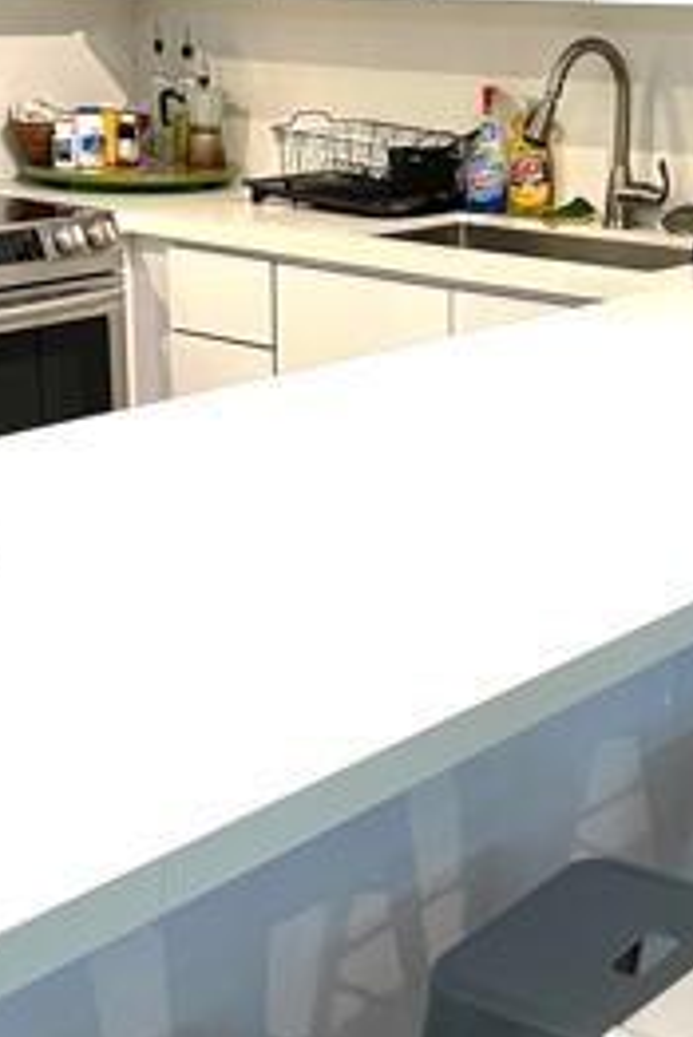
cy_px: 546
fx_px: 1903
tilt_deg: -16.8
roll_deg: -1.0
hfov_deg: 20.5
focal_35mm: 66
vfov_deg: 30.5
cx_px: 475
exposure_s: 1/60
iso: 80
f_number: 1.6
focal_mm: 5.1
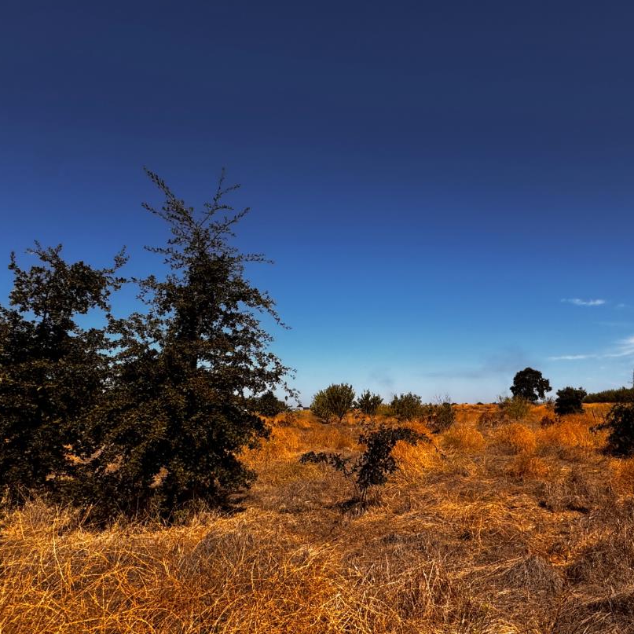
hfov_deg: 64.1
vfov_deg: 67.1
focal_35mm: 23
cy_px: 348
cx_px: 459
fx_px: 477
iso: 50
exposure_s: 1/2874
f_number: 2.2
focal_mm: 2.22
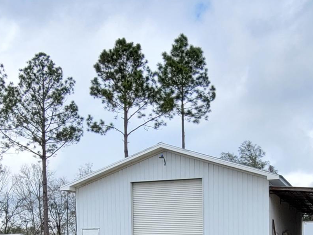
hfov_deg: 38.7
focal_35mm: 49
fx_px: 443
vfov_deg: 26.7
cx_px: 194
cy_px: 275
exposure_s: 1/897
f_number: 2.2
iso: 64
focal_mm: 2.2
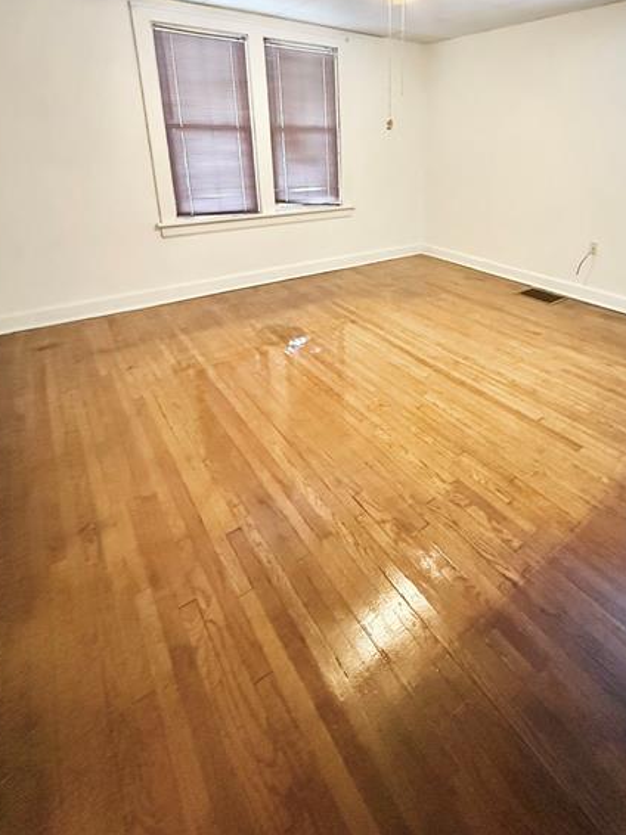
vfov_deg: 81.5
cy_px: 270
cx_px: 403
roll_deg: -1.0
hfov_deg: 67.3
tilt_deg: -15.7
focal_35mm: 19
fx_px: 458
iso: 1250
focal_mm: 2.22
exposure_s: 1/60
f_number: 2.2
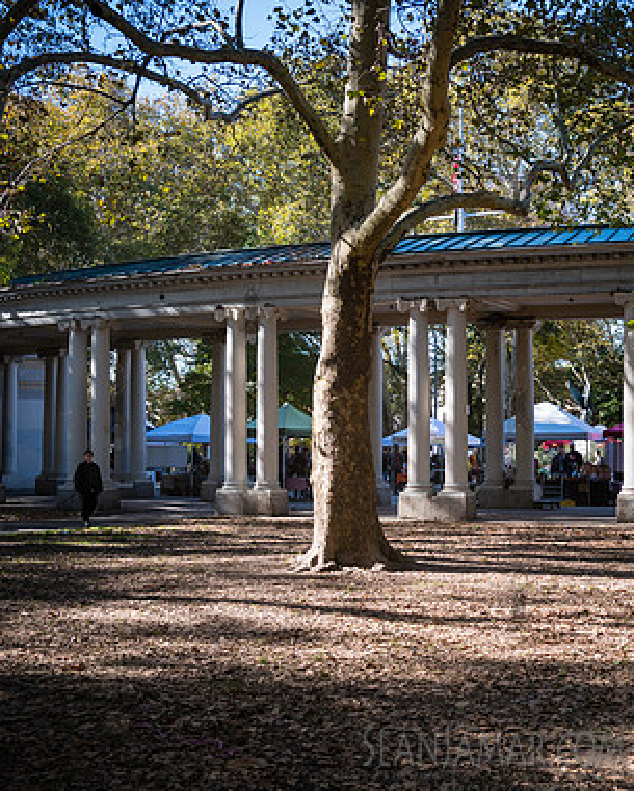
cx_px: 518
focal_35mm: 51
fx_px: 1196
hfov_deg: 29.0
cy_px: 396
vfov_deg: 36.6
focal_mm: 35
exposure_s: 1/1600
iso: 500
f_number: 3.5
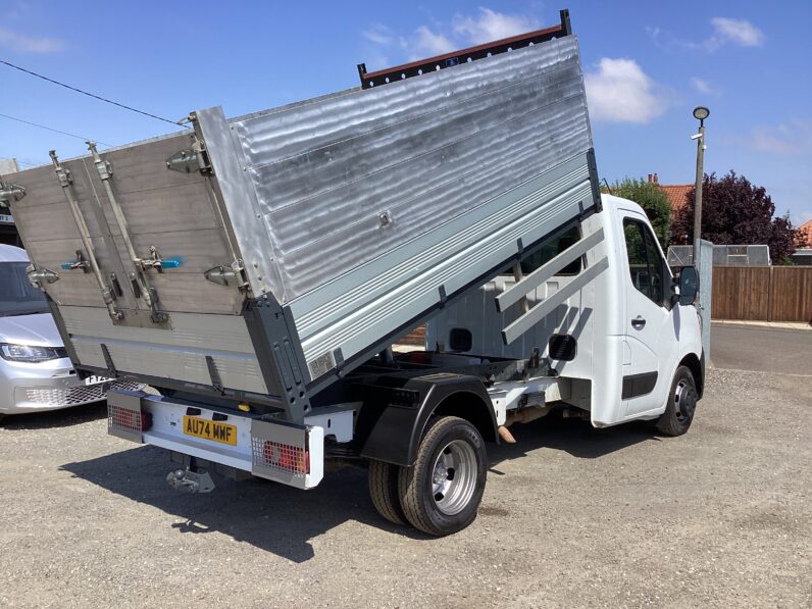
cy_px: 304
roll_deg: -0.9
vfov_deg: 45.4
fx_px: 727
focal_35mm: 31
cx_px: 406
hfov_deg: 58.4
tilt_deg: -1.6
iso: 25
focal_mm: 3.3
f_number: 2.4
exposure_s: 1/1538
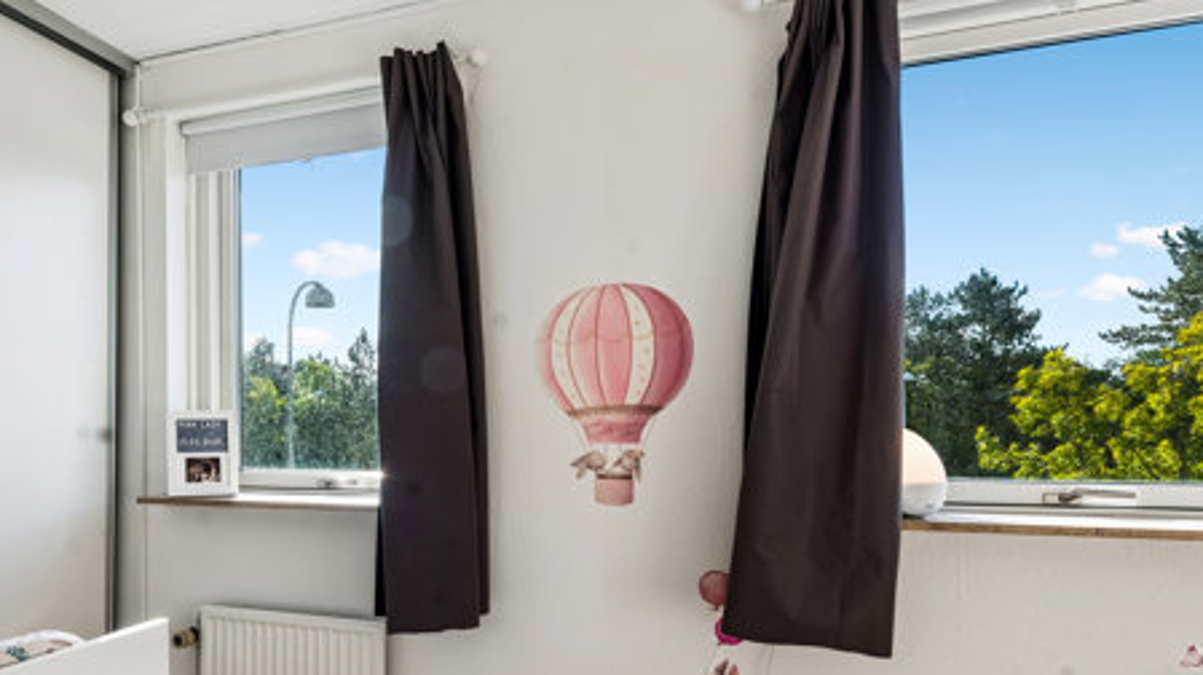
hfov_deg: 65.6
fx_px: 893
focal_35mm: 28
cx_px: 375
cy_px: 435
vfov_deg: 41.0
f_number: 10
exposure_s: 1/100
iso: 250
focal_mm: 15
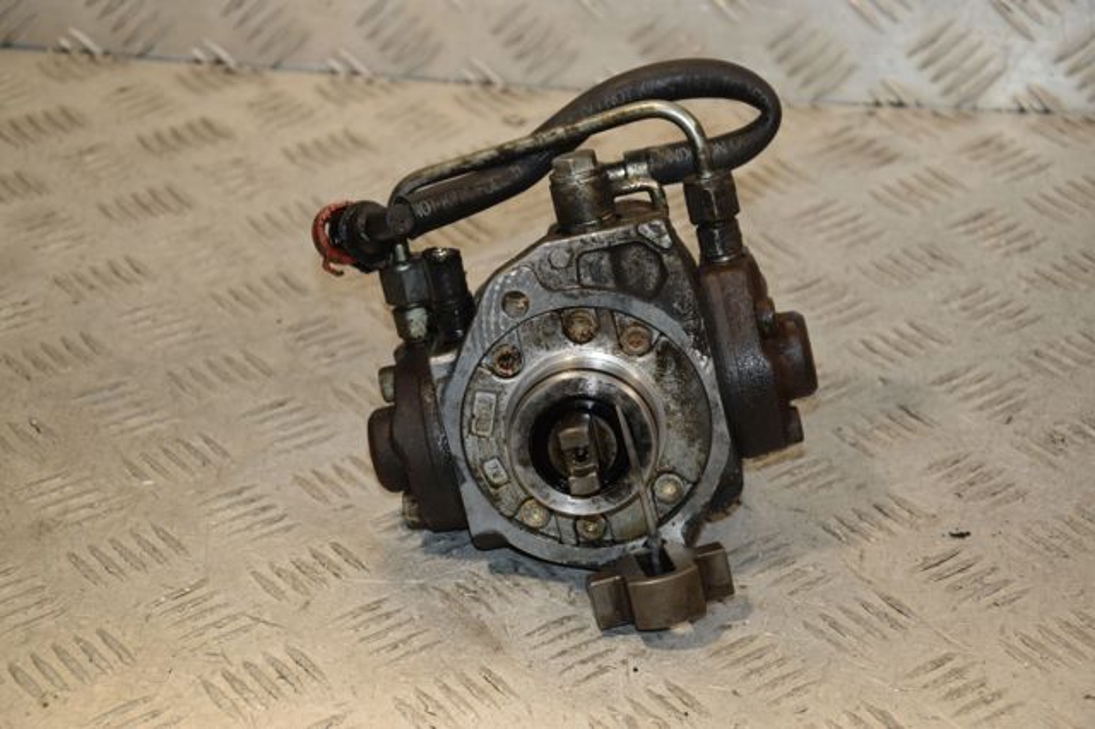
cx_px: 548
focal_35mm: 99
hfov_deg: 20.6
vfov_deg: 13.8
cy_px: 364
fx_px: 3010
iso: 800
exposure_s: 1/200
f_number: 6.3
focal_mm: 66
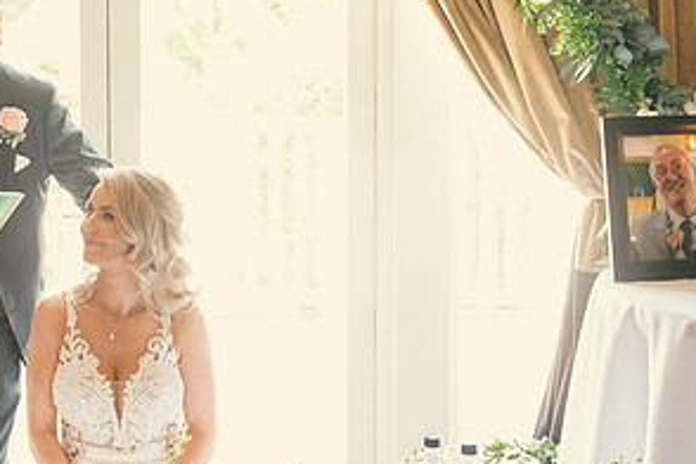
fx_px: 1334
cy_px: 105
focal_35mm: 69
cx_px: 45
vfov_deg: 19.6
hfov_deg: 27.9
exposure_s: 1/160
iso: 1250
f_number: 3.5
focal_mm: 35
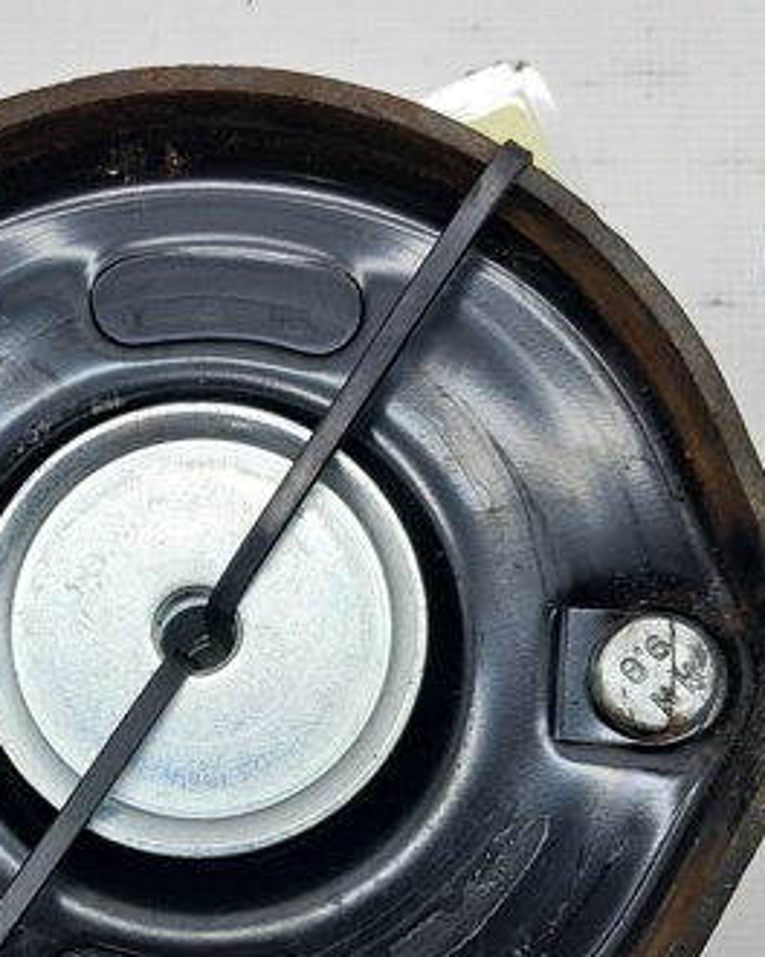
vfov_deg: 36.0
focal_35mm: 51
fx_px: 1443
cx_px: 191
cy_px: 686
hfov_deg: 29.2
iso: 50
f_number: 1.8
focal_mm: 4
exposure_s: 1/100
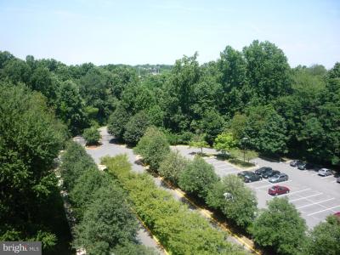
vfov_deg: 46.8
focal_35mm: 30
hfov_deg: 60.0
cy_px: 128
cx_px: 170
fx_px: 295
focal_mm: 5.2
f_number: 4
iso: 100
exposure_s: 1/320
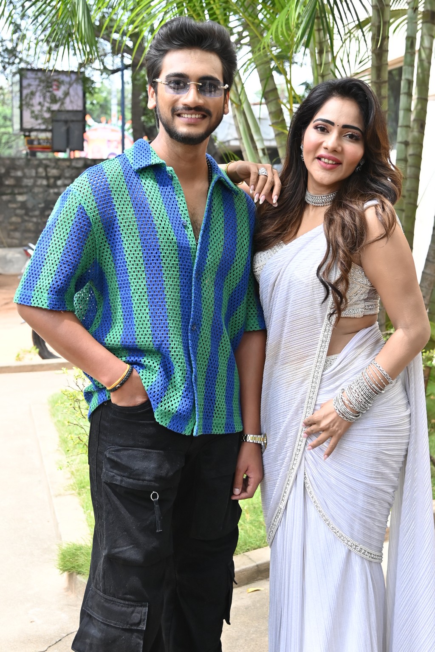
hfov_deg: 26.0
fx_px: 942
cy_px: 326
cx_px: 218
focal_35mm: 52
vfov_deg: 38.2
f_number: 4.5
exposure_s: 1/400
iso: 400
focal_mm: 35
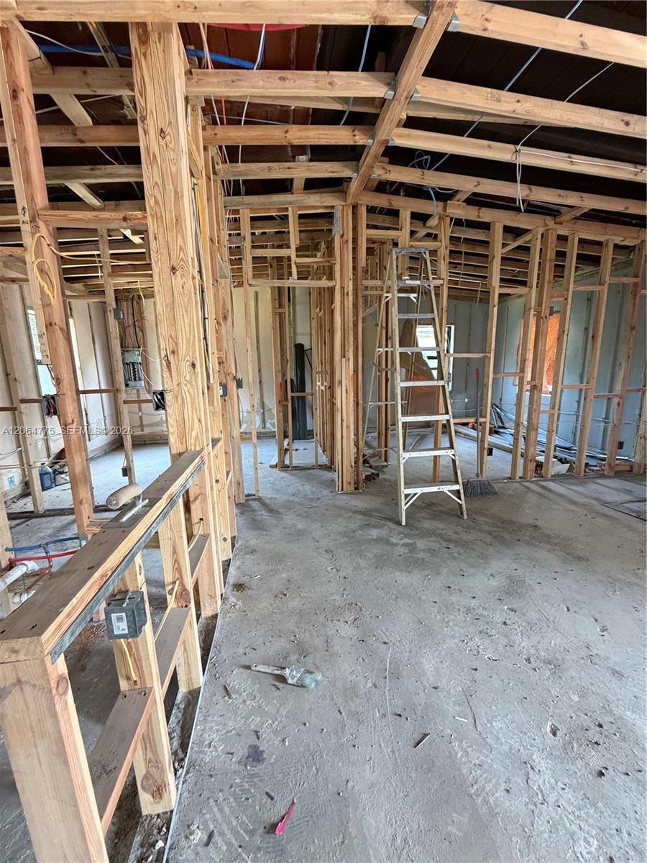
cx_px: 324
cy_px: 432
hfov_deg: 85.7
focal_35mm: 14
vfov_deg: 102.1
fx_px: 349
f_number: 2.2
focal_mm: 2.22
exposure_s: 1/60
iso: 400
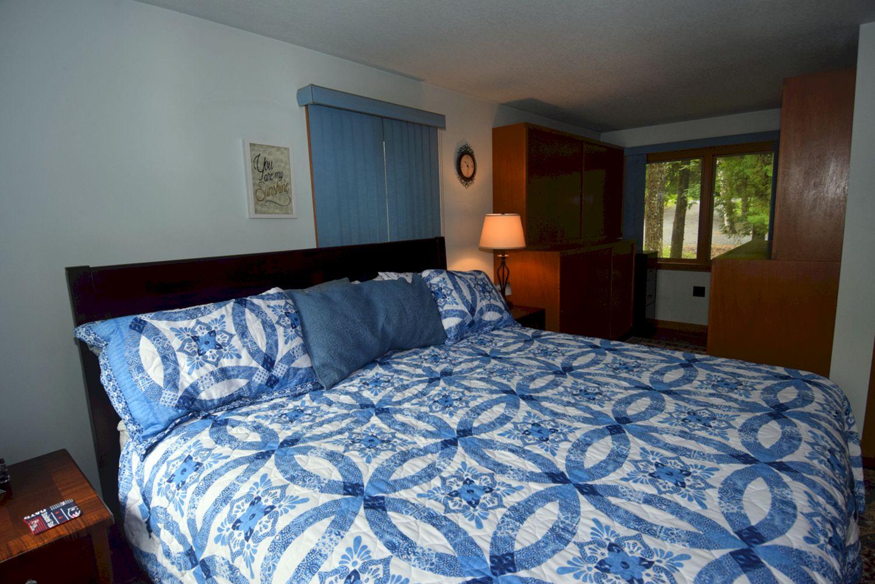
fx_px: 437
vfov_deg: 67.4
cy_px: 292
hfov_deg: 90.0
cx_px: 438
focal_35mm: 18
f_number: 5.6
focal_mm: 12
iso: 800
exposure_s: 1/125
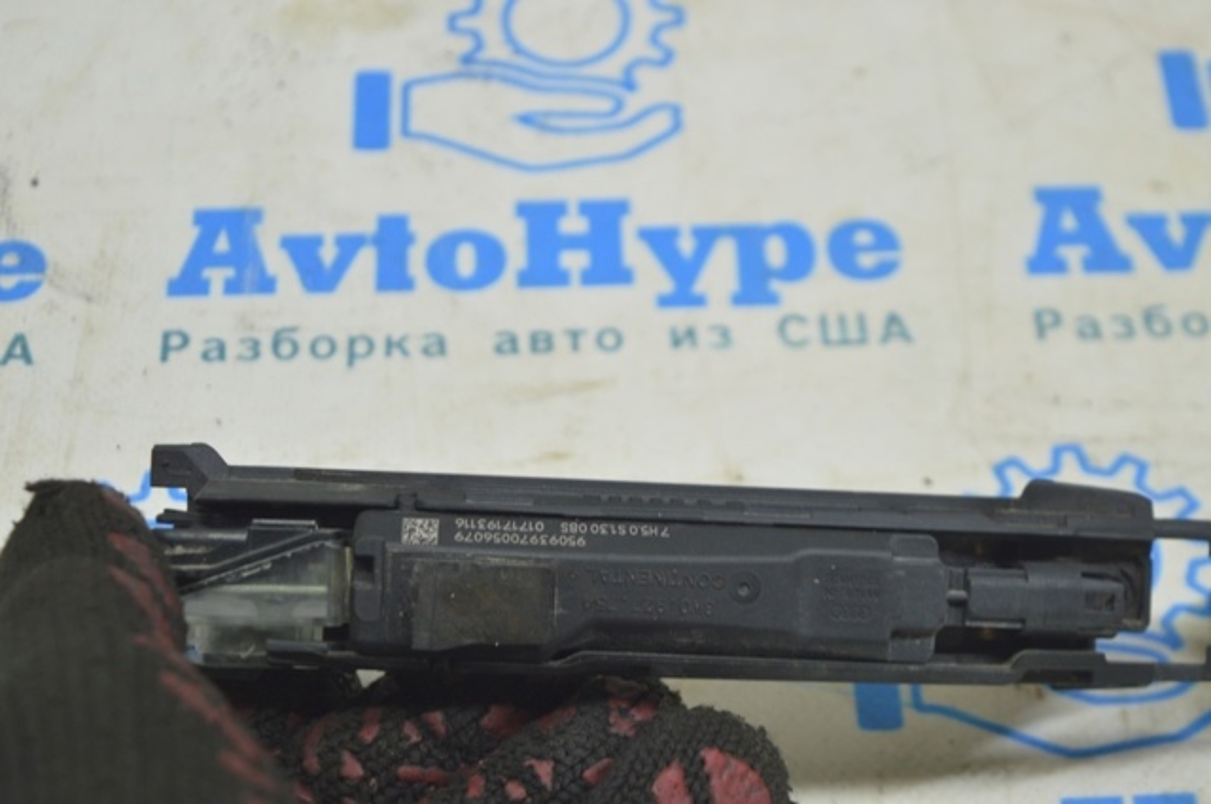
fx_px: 2772
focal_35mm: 82
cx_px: 606
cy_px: 402
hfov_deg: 24.6
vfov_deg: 16.5
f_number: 5.6
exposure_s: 1/20
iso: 400
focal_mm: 55
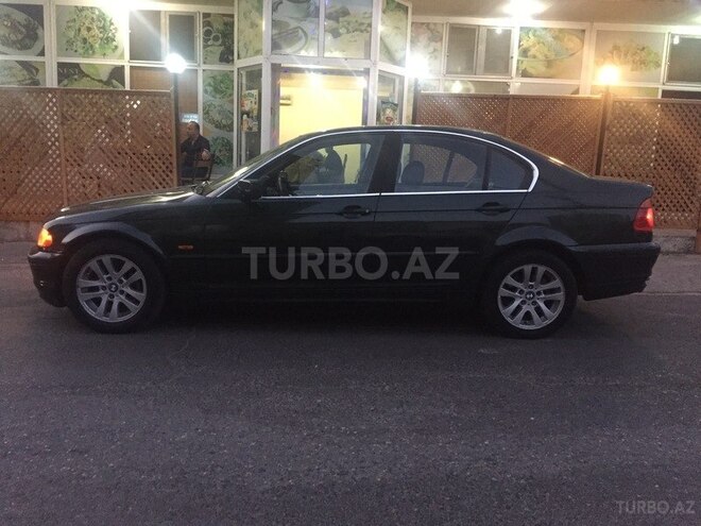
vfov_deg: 48.2
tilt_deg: -9.1
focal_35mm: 29
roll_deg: -3.1
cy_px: 263
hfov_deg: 61.7
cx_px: 350
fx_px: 587
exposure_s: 1/17
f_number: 2.2
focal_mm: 4.15
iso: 320
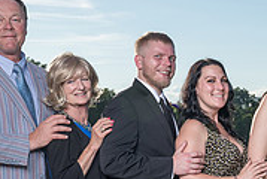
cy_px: 201
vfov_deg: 12.4
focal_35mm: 109
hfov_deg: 17.6
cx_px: 342
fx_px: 810
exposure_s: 1/250
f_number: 9
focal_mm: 33
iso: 100
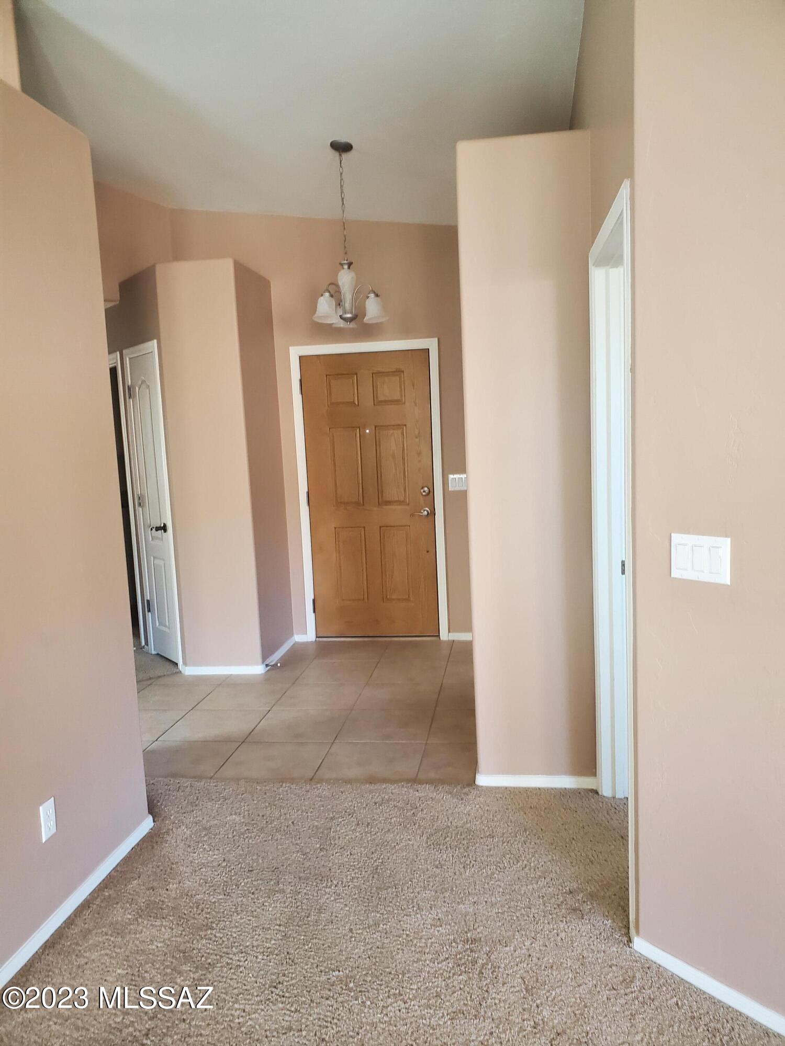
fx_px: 786
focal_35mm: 26
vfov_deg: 67.3
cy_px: 523
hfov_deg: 53.1
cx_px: 392
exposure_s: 1/40
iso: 640
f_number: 2.4
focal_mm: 4.3
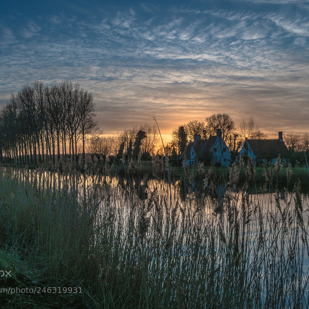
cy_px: 155
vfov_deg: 43.9
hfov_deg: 43.9
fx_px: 384
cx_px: 154
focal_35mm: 38
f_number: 9.5
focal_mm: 16
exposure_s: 1/125
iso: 400
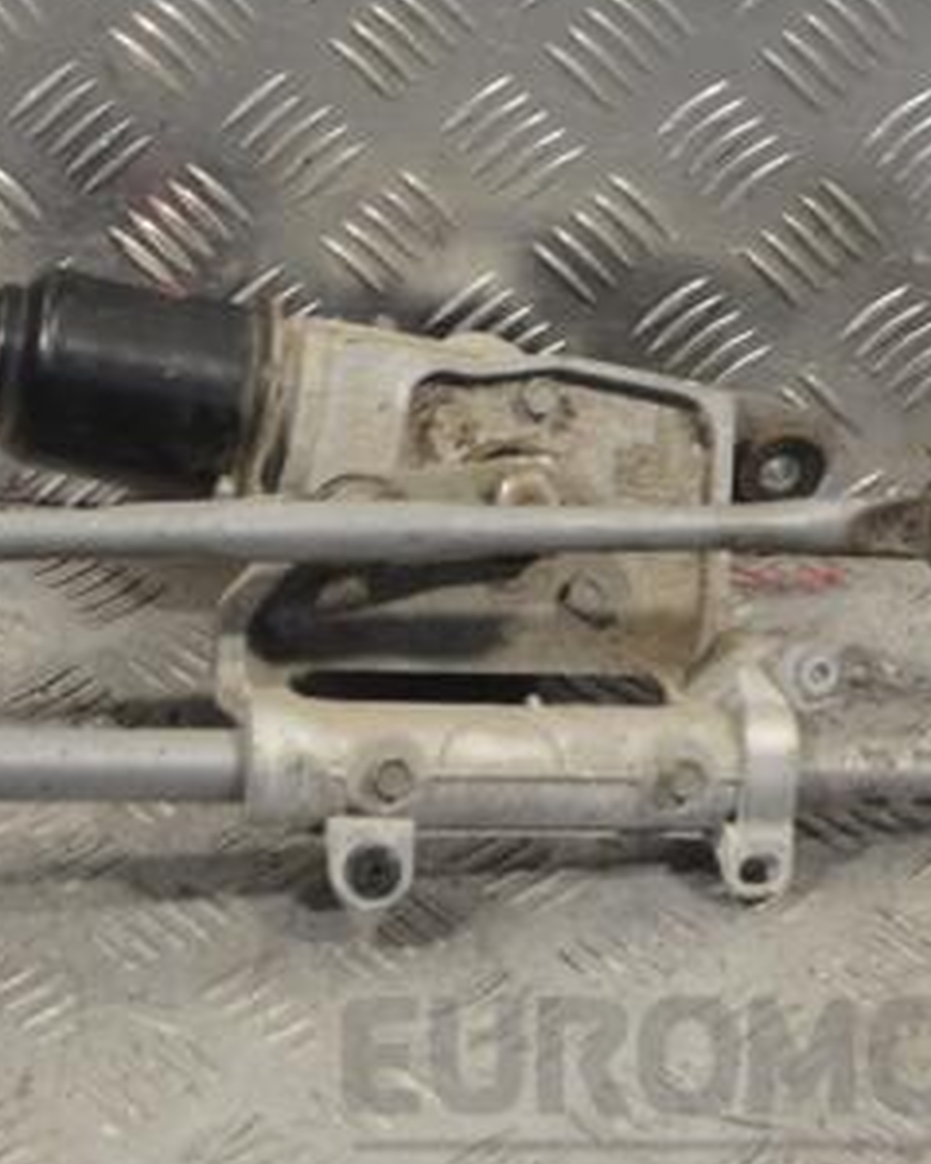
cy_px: 537
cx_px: 269
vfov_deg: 17.0
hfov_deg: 13.6
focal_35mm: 113
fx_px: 3894
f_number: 5.3
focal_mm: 40
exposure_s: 1/30
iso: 140
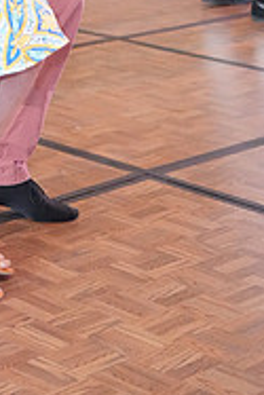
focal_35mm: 124
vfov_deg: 15.3
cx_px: -71
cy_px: -196
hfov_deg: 10.8
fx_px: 1361
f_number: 4
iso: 12800
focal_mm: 40
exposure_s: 1/400
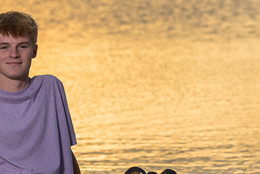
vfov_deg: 5.5
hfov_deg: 8.2
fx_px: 1807
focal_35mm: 250
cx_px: 74
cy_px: 128
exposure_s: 1/250
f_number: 6.3
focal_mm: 160
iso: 100
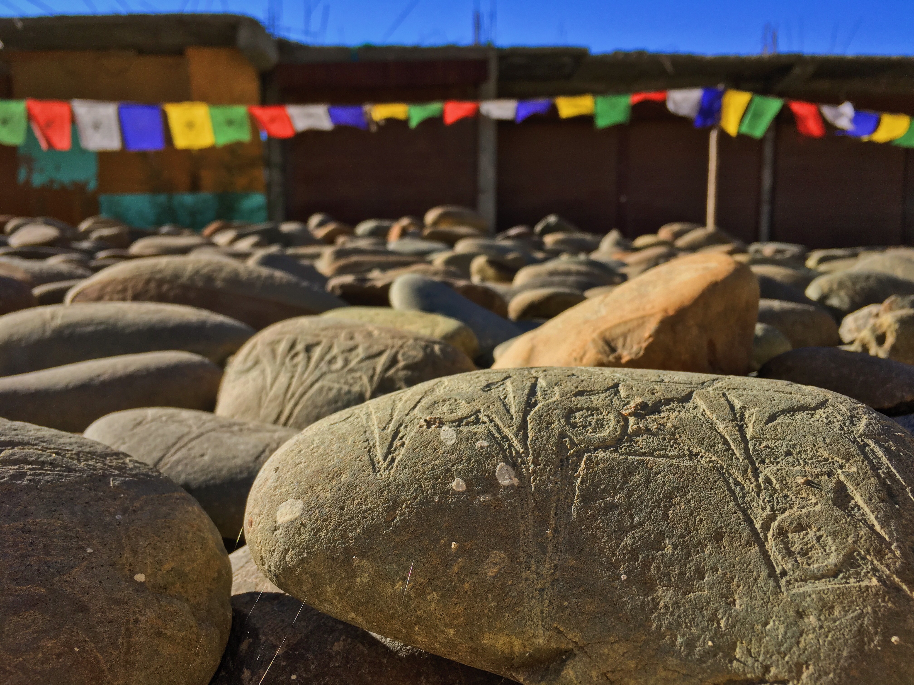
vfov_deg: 48.2
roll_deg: +0.3
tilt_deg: -6.2
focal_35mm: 29
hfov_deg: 61.7
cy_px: 342
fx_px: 766
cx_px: 457
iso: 25
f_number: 2.2
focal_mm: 4.15
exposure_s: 1/1083
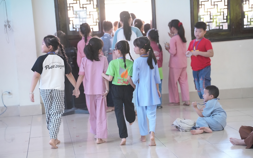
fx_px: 676
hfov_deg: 21.2
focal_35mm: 98
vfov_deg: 13.3
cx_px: 126
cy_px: 82
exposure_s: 1/320
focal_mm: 95
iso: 6400
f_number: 3.2
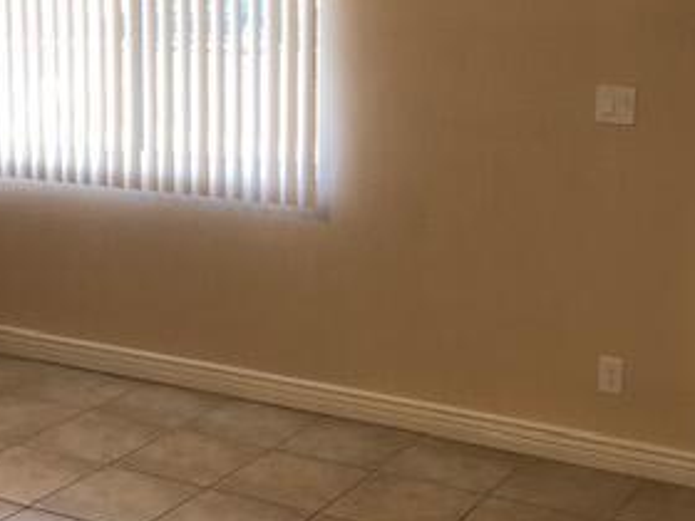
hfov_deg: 30.3
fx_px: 1285
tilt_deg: -6.5
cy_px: 131
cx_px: 318
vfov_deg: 22.7
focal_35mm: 64
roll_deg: -1.2
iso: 40
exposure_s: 1/90
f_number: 1.8
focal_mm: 3.99
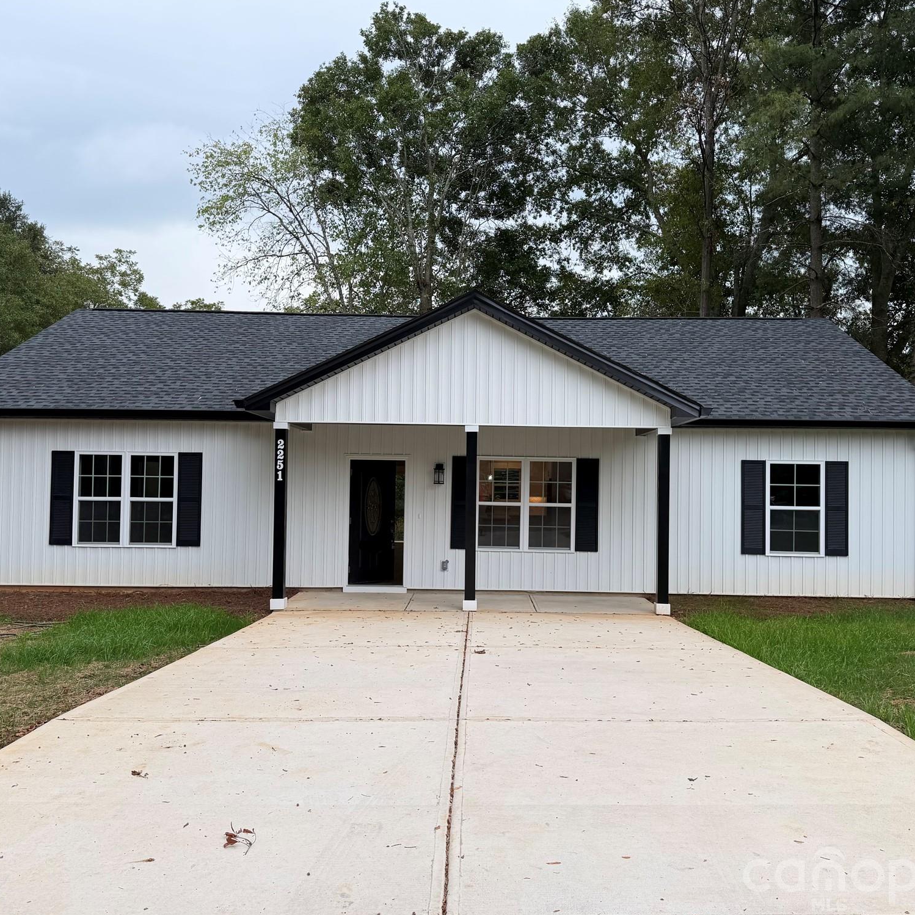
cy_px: 453
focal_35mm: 29
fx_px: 867
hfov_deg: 55.6
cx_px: 485
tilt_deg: +1.5
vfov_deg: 55.6
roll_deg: -1.2
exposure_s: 1/1060
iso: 80
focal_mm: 6.76
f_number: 1.78
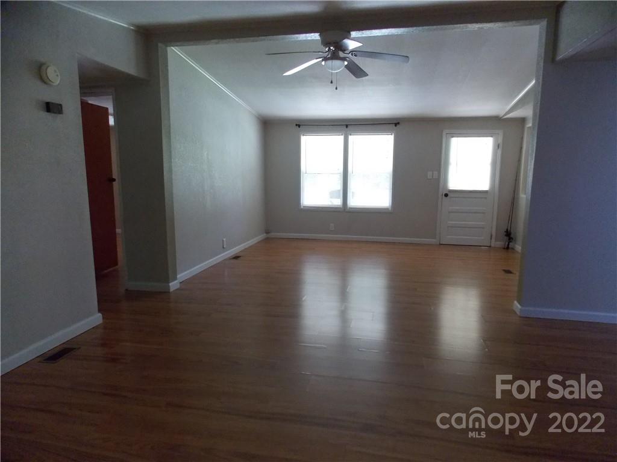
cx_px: 308
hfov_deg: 73.9
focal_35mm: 23
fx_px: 410
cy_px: 231
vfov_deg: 58.9
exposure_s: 1/30
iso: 400
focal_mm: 4
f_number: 3.1
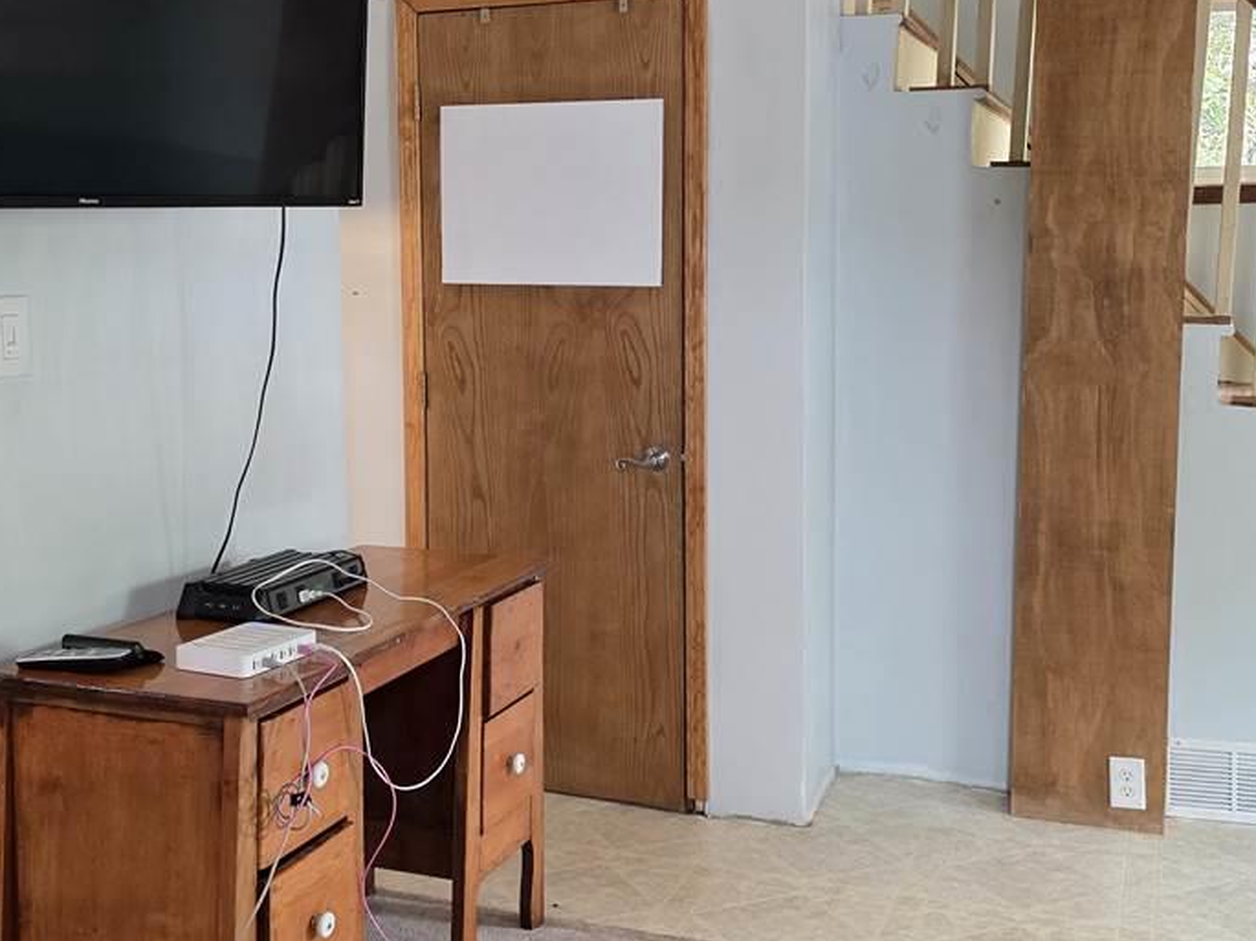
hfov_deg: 43.8
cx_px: 576
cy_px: 400
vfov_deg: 33.5
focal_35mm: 43
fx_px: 1559
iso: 500
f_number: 1.7
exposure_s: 1/120
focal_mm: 6.3
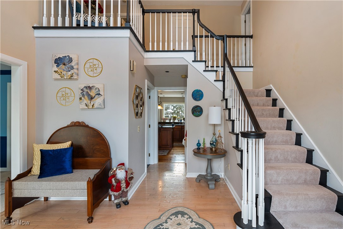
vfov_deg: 73.7
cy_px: 114
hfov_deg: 96.7
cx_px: 172
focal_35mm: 16
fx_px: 152
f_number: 4
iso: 400
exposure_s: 1/10
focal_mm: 16
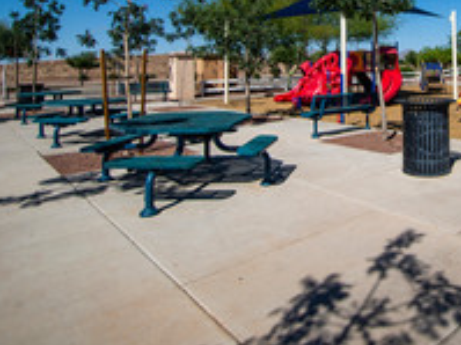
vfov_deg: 44.4
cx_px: 382
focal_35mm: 29
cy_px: 43
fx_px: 386
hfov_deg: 56.3
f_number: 3.5
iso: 100
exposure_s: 1/2500
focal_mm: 10
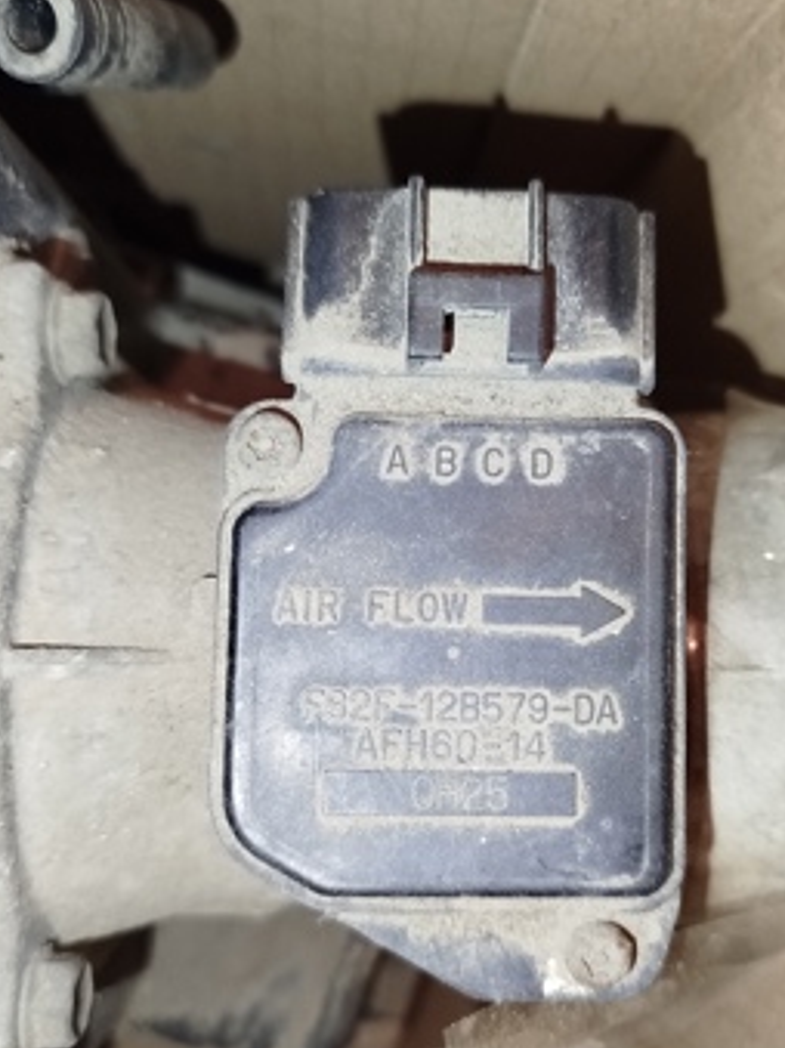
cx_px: 464
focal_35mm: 34
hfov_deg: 41.6
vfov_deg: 53.9
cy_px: 563
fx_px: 1029
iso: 400
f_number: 1.7
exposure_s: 1/33
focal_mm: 5.31
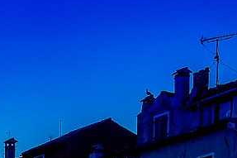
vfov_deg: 8.8
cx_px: -325
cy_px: 432
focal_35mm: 134
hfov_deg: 12.3
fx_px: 882
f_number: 18
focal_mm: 24
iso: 100
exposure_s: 1/50
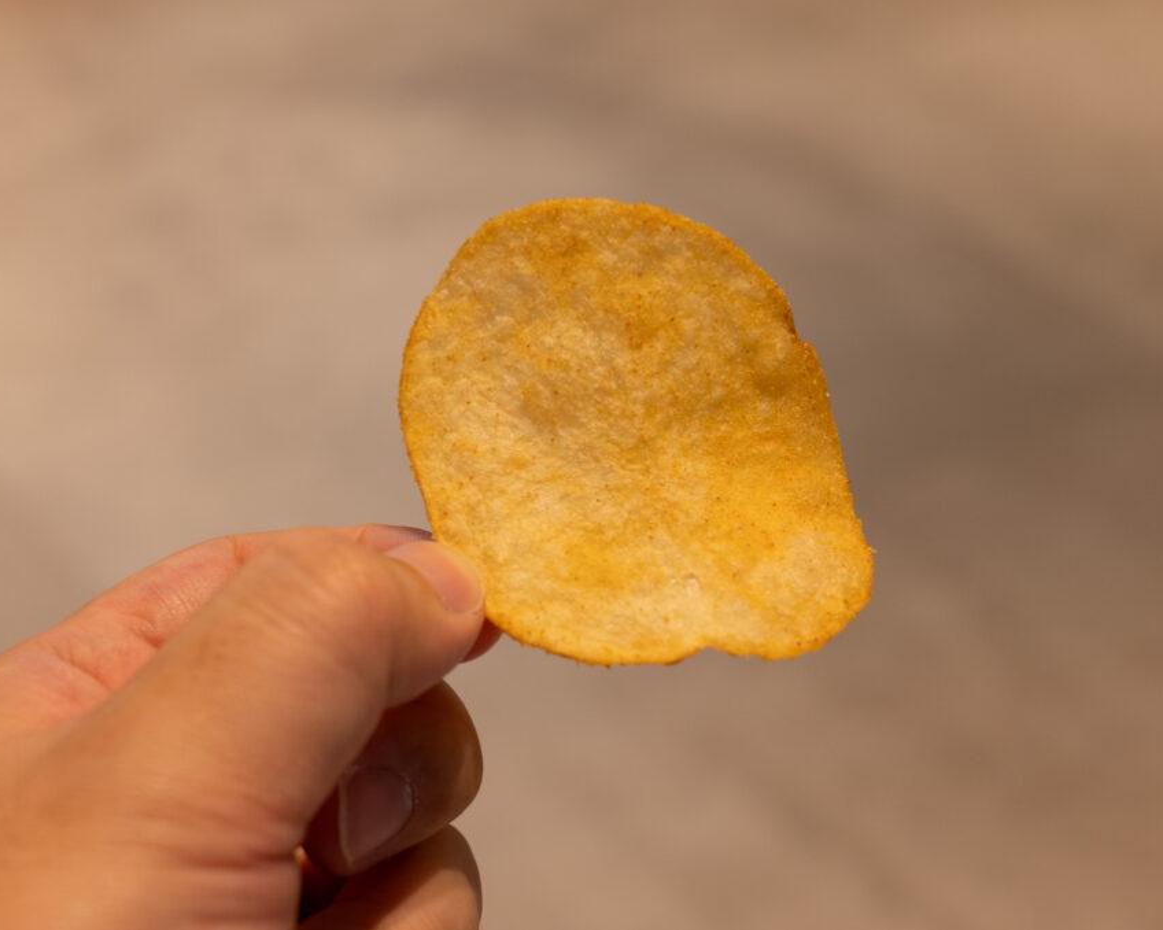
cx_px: 619
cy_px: 464
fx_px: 2340
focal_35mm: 68
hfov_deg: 27.9
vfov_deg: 22.5
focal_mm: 60
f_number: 8
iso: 1600
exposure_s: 1/100
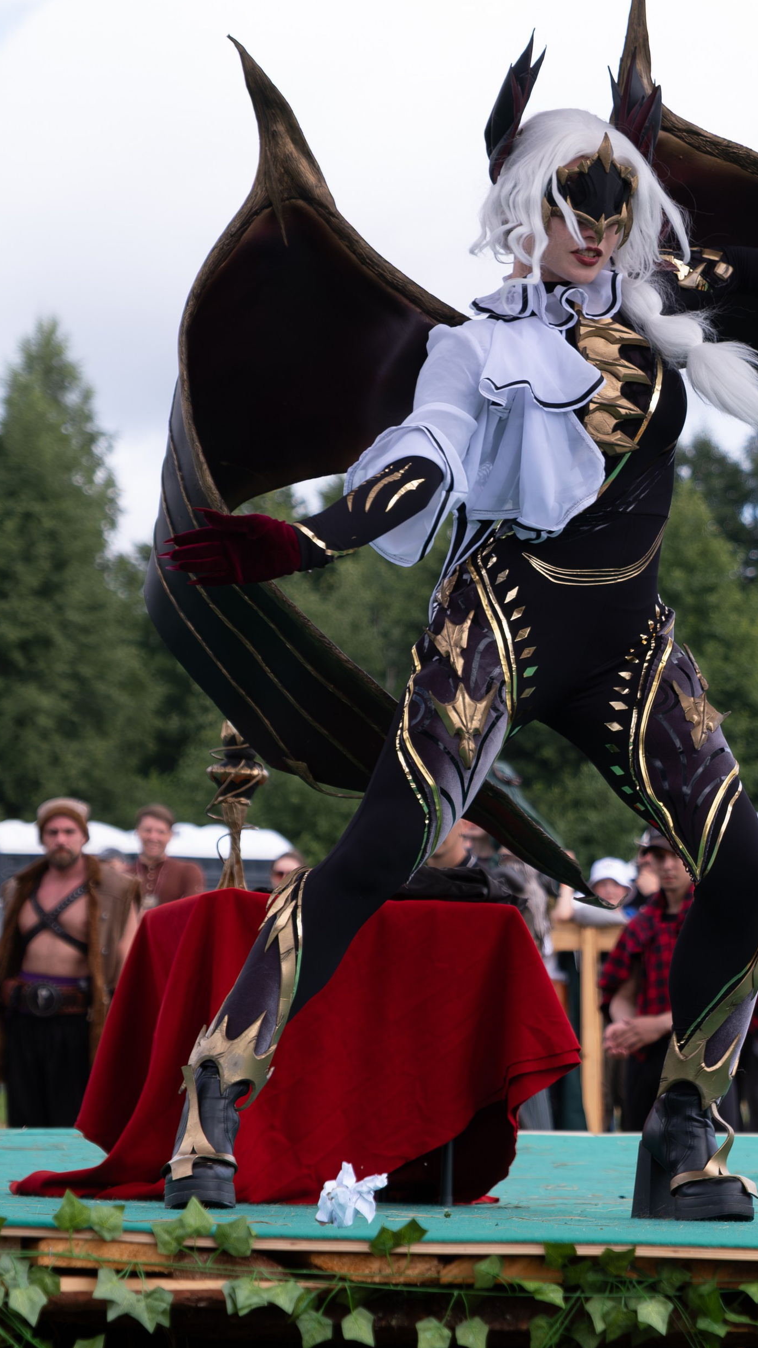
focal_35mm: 111
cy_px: 515
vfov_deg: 19.3
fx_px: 3966
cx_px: 571
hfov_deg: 10.9
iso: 200
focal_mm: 45.5
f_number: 3.2
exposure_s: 1/1250
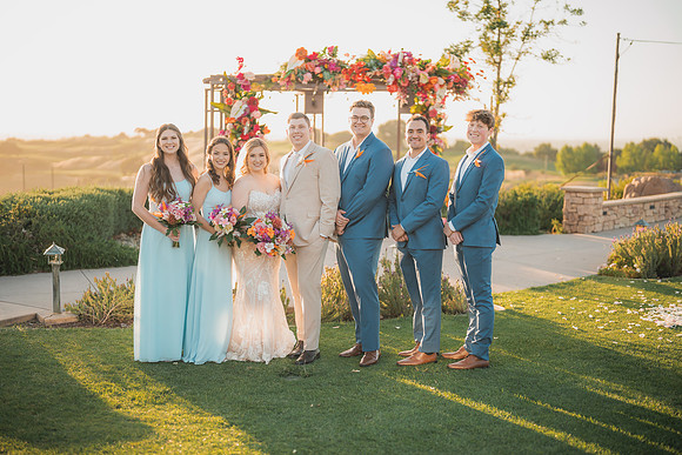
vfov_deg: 27.0
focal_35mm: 50
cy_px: 228
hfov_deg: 39.6
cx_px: 341
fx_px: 947
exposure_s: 1/2000
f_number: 1.2
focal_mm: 50
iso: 200
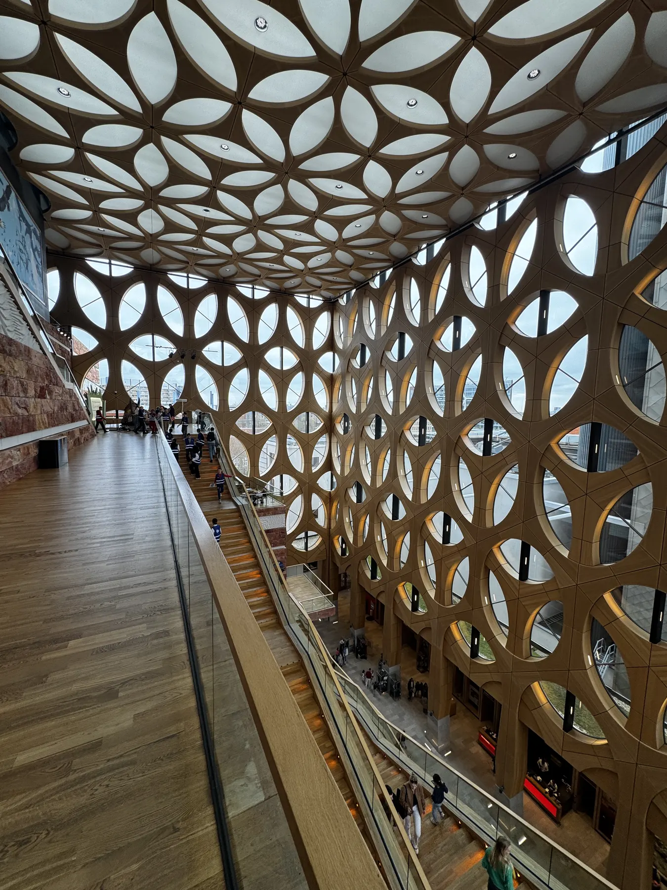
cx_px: 334
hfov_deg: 85.7
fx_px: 360
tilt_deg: -6.6
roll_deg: -1.3
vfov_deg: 102.1
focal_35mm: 14
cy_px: 445
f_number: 2.2
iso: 40
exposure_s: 1/132
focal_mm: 2.22
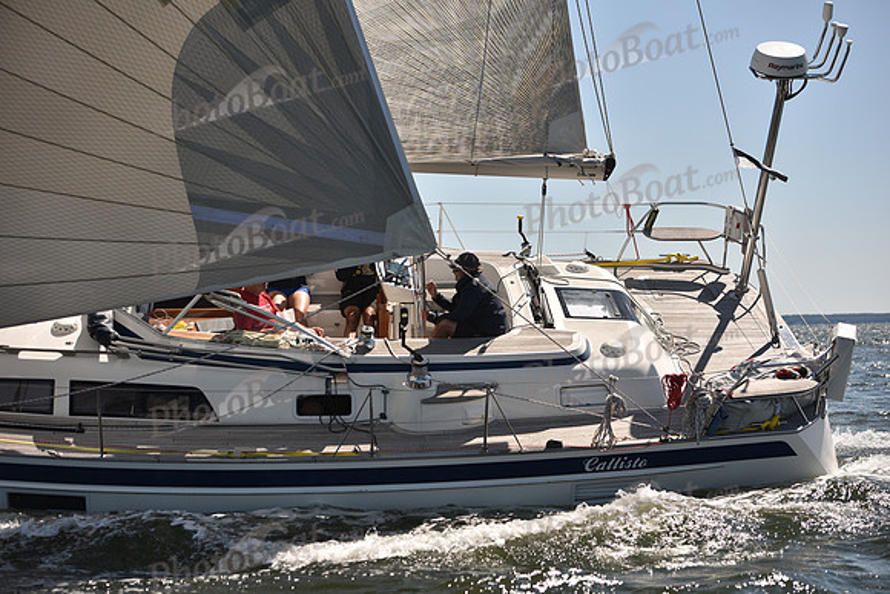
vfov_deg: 19.5
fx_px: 1731
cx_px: 445
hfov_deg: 28.8
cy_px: 297
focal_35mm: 70
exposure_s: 1/1600
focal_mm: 70
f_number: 4
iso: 250
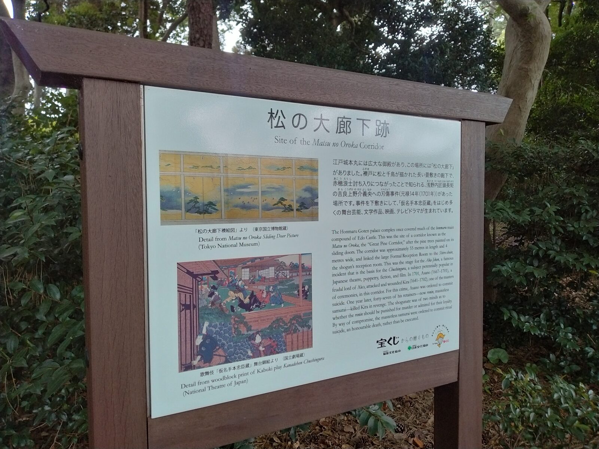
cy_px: 224
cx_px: 300
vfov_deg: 51.4
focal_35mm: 27
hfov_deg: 65.3
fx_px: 467
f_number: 1.8
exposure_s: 1/60
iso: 250
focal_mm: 3.61
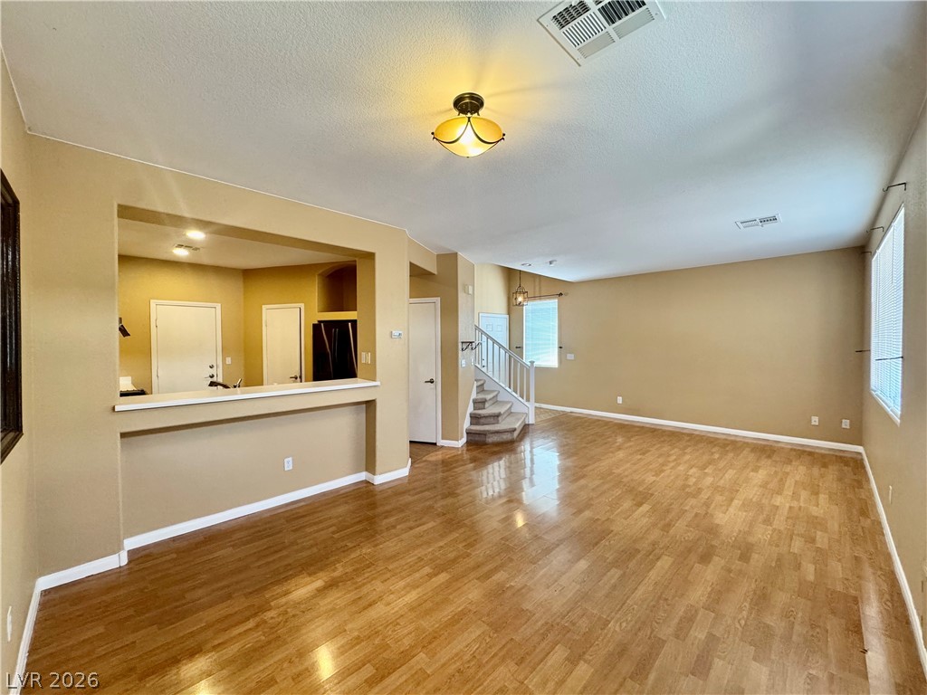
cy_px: 348
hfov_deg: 102.1
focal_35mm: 14
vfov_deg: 85.7
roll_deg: +0.0
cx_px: 464
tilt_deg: -1.2
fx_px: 375
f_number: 2.2
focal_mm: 2.22
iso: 250
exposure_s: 1/120
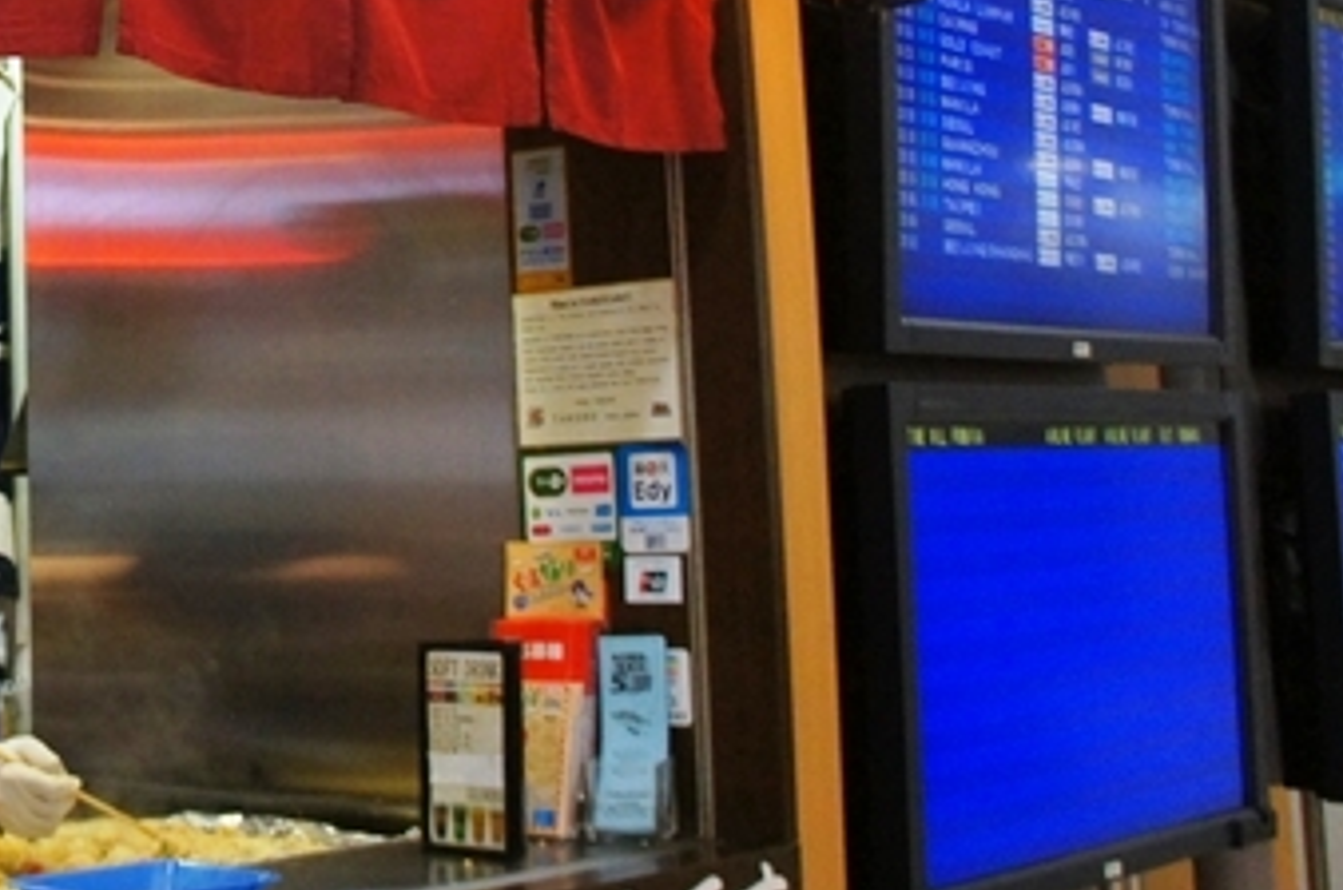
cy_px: 117
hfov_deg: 28.5
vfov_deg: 20.8
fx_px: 2383
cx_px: -139
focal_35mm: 64
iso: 1600
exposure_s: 1/160
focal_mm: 18
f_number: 4
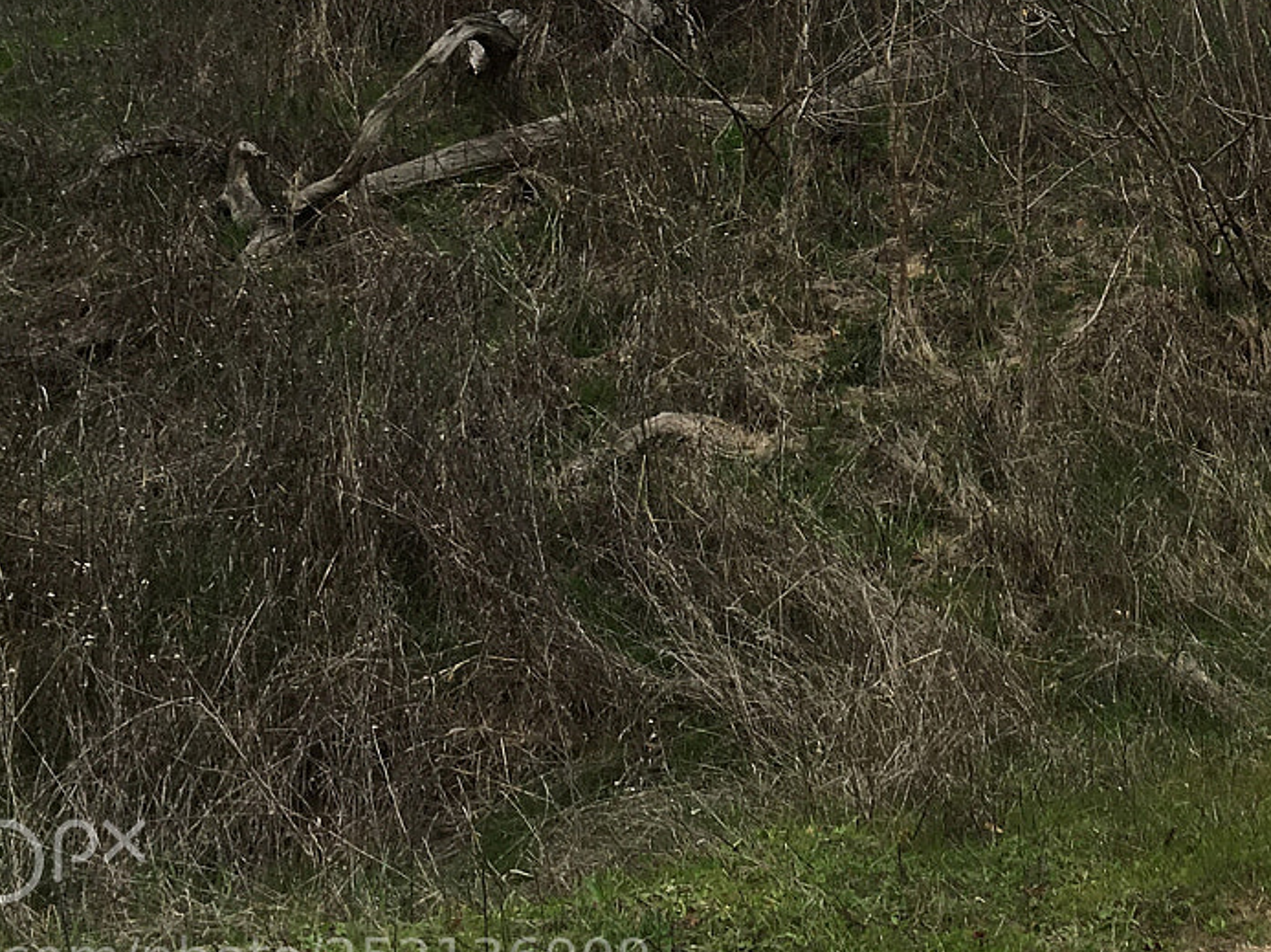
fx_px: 2459
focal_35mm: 67
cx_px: 1157
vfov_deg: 21.2
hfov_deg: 27.9
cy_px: 2
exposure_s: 1/437
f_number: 2.2
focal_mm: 4.15
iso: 25
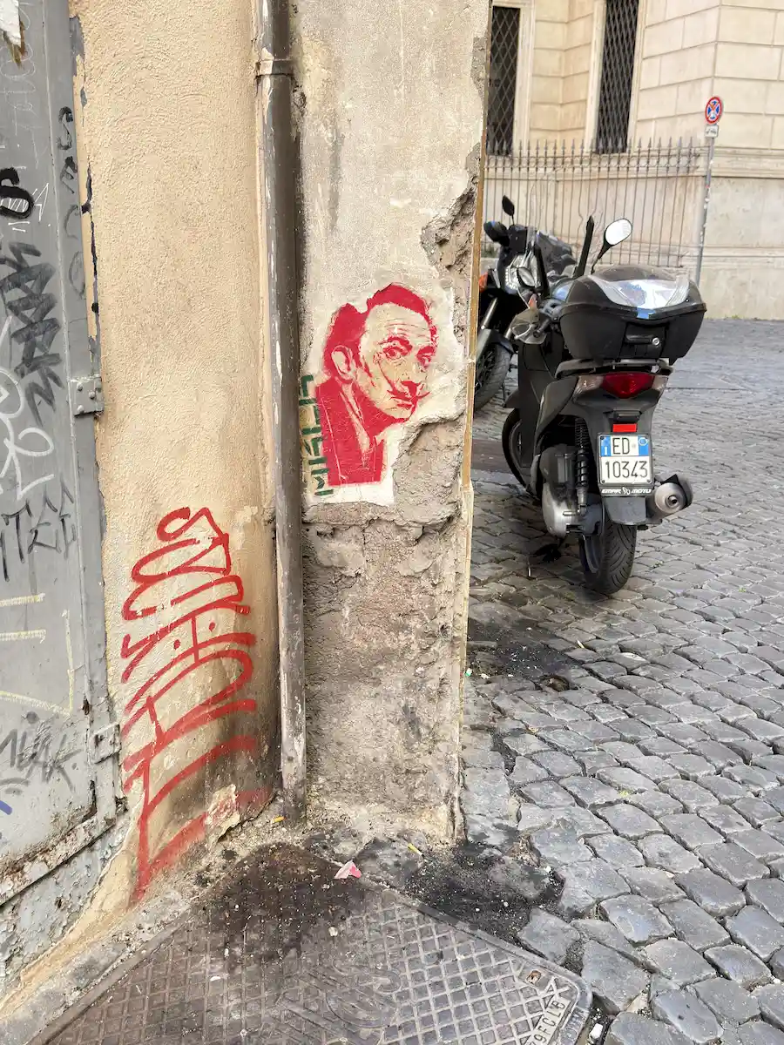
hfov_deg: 40.7
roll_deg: -1.5
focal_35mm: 35
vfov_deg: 52.6
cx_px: 392
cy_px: 522
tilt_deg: -16.3
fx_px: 1057
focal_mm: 6.76
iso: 100
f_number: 1.78
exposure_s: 1/111
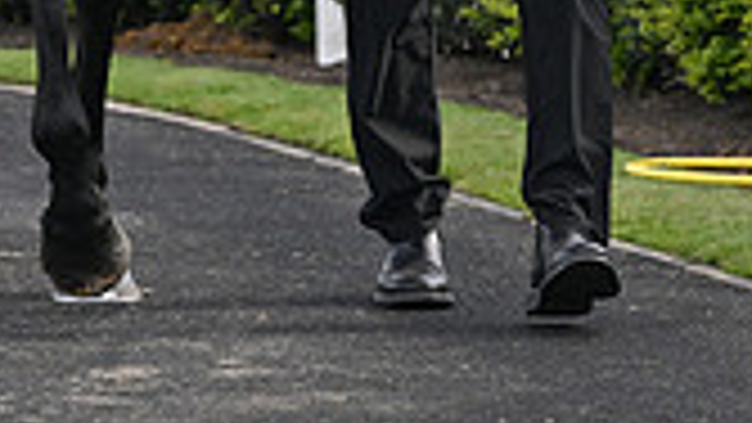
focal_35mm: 675
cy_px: -403
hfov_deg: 3.2
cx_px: 351
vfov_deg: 1.8
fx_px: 13462
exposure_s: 1/1250
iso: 800
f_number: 6.3
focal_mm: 185
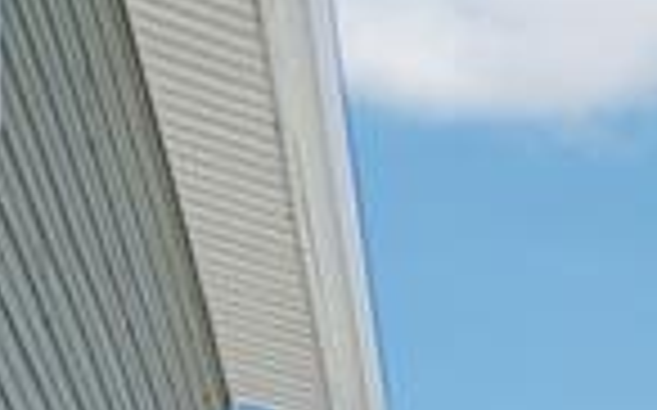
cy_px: 1523
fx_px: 1914
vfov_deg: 8.3
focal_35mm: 107
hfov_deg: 10.0
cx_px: 2218
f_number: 8
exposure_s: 1/1000
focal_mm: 10
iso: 100
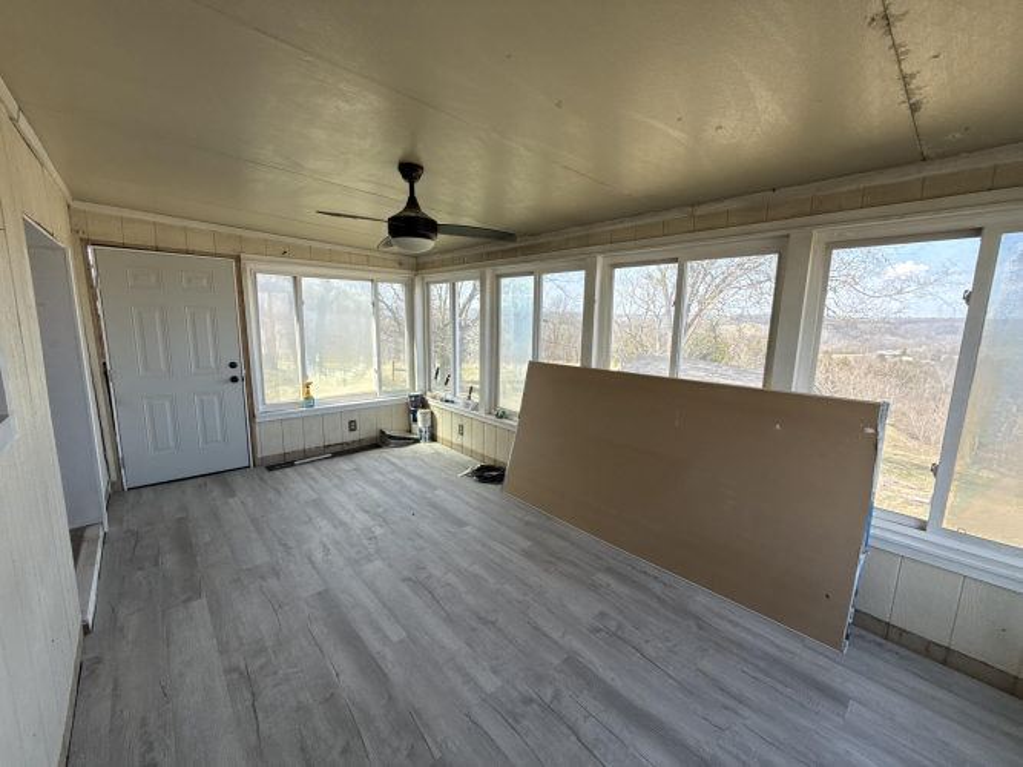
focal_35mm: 14
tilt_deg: -9.1
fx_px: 414
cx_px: 512
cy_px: 384
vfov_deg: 85.7
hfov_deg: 102.1
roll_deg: -0.8
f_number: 2.2
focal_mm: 2.22
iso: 50
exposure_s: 1/241
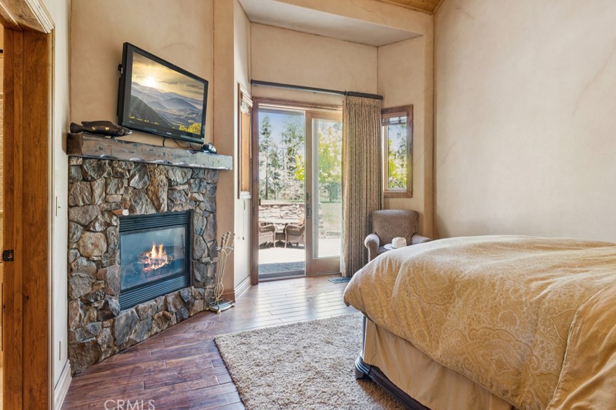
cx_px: 307
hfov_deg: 81.7
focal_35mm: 21
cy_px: 199
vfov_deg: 59.8
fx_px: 356
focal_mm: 19.8
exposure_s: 1.3
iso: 100
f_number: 13
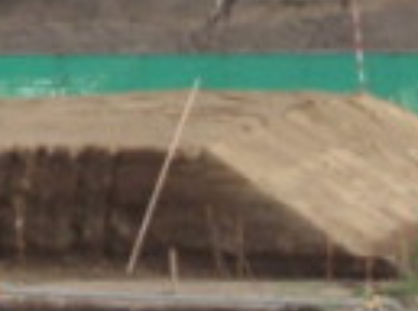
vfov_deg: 6.5
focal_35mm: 223
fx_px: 2685
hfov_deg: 8.0
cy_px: -262
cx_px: -700
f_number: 5
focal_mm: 5
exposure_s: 1/160
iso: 64
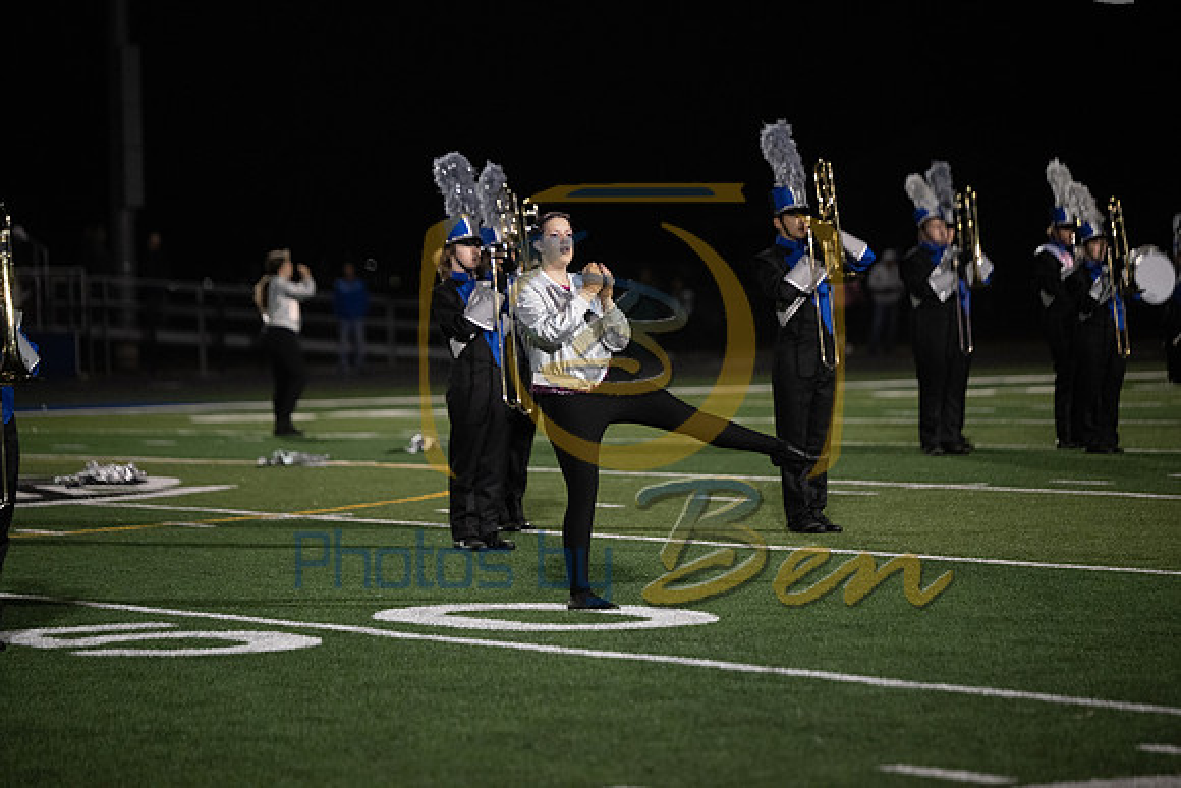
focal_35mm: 160
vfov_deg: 8.6
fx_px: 5250
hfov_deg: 12.8
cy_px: 394
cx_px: 590
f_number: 2.8
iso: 5000
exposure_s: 1/1250
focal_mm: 160
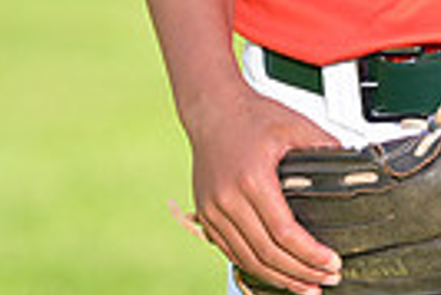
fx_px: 7199
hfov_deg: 3.5
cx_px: 479
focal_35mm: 587
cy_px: -378
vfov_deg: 2.3
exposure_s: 1/200
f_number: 4.5
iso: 80
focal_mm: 135
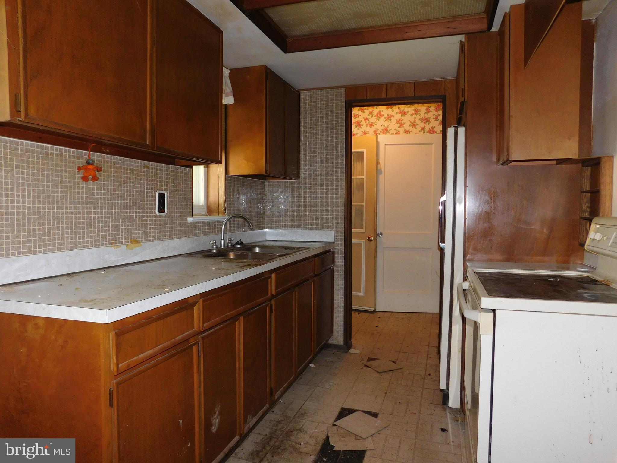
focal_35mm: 24
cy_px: 232
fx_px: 428
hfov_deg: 71.6
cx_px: 308
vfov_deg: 56.8
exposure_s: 1/30
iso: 200
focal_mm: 4.1
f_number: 3
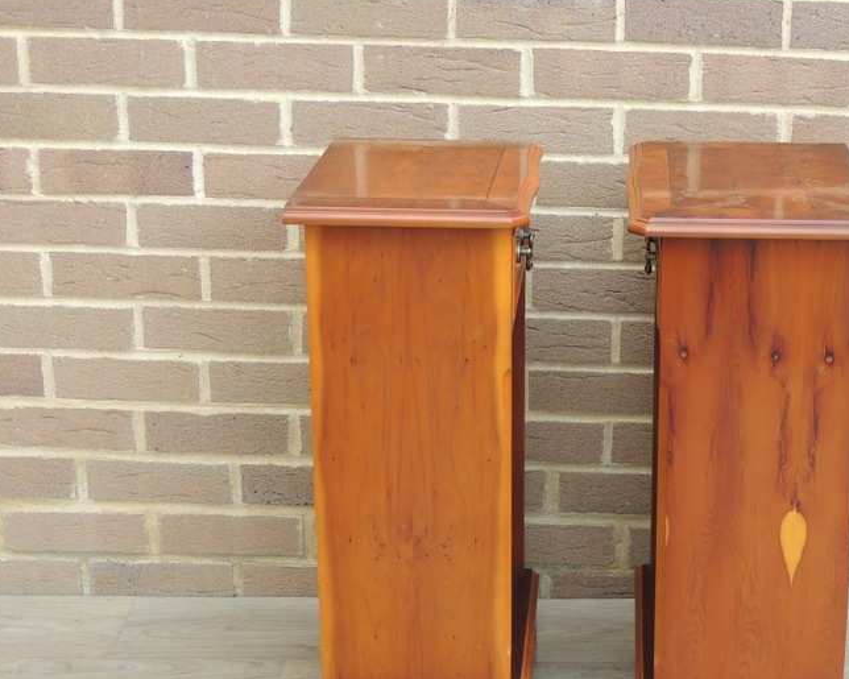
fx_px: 1834
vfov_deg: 20.9
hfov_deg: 25.8
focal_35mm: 73
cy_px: 430
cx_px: 624
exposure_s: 1/80
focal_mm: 8.3
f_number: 3.5
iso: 100
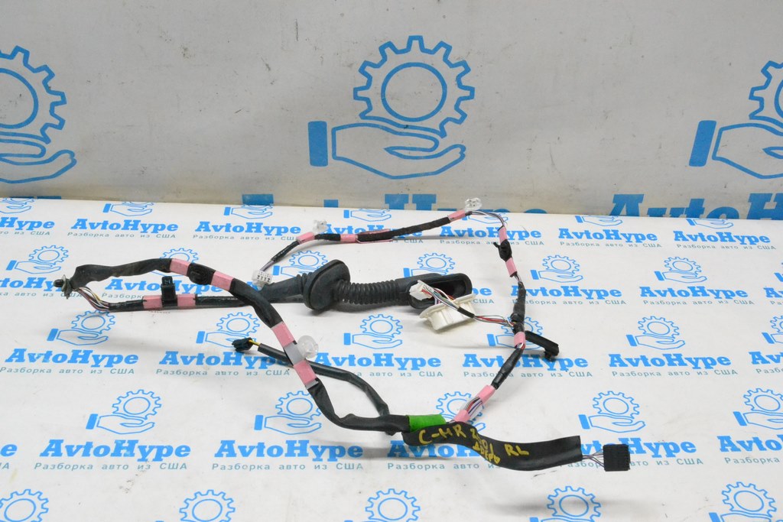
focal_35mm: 39
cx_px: 392
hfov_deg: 49.5
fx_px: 848
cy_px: 261
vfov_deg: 34.2
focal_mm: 26
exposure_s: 1/100
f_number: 13
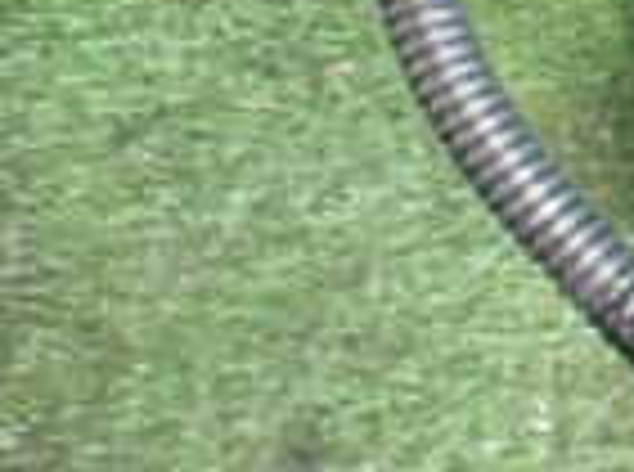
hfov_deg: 14.4
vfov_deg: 11.5
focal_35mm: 128
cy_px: 45
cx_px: 953
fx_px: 2338
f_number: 2.3
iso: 800
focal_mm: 5.4
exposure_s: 1/40
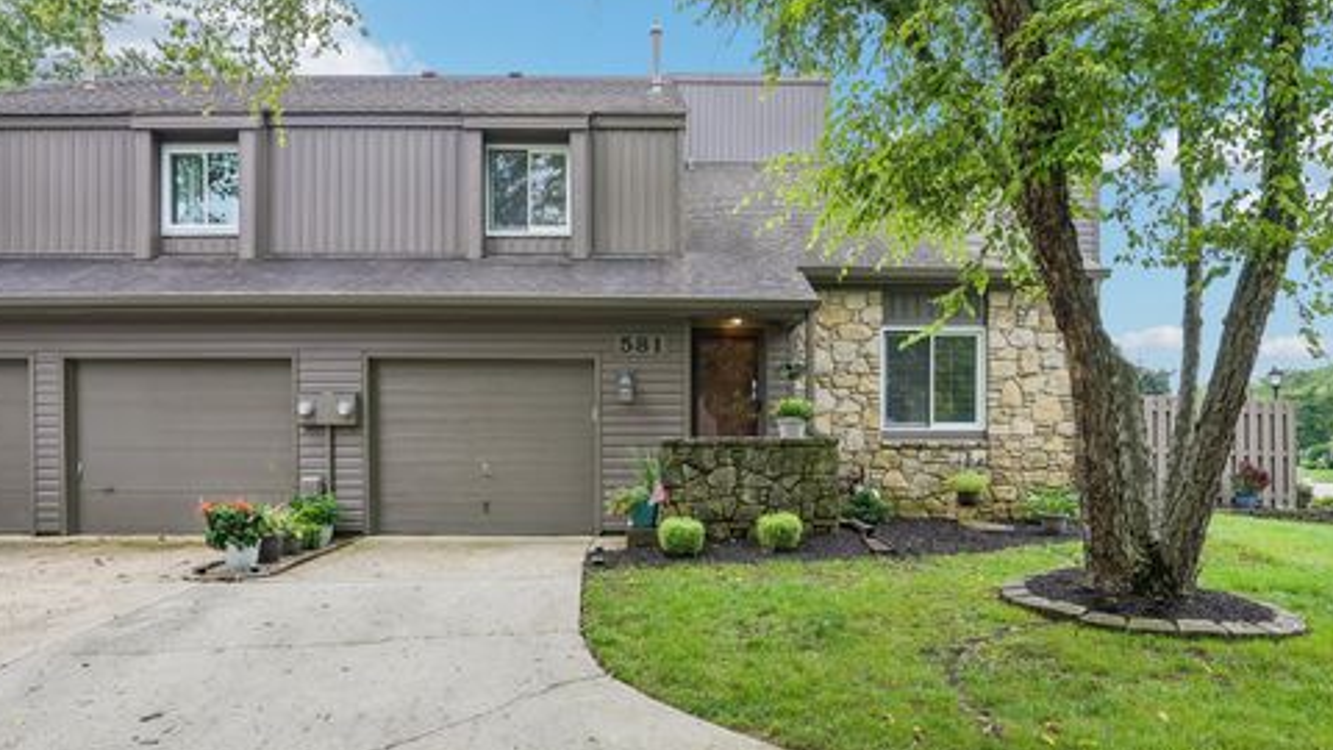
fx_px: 848
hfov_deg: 76.3
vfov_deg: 47.5
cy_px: 432
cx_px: 675
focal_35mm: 24
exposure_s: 1/80
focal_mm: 22
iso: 100
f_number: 8
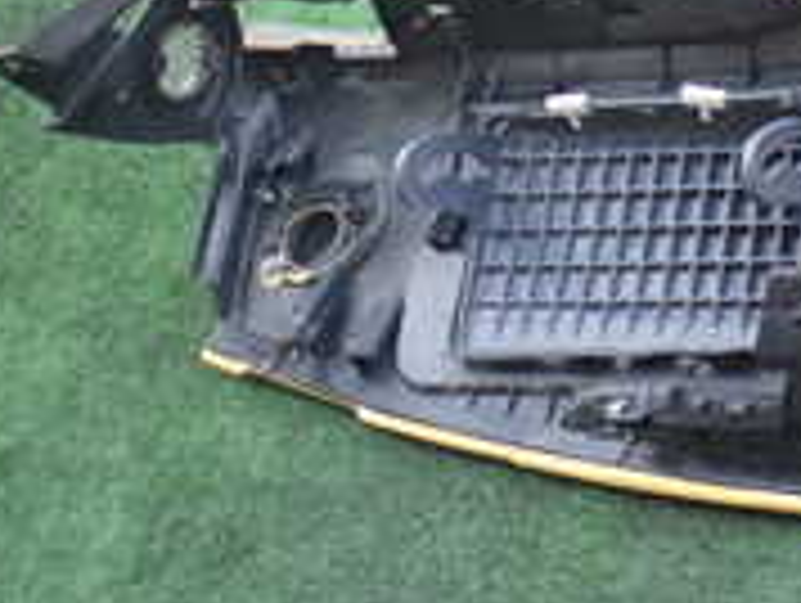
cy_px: -58
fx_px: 2340
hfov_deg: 17.1
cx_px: 1282
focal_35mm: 101
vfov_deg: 14.4
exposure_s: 1/125
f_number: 2.3
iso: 160
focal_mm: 5.4
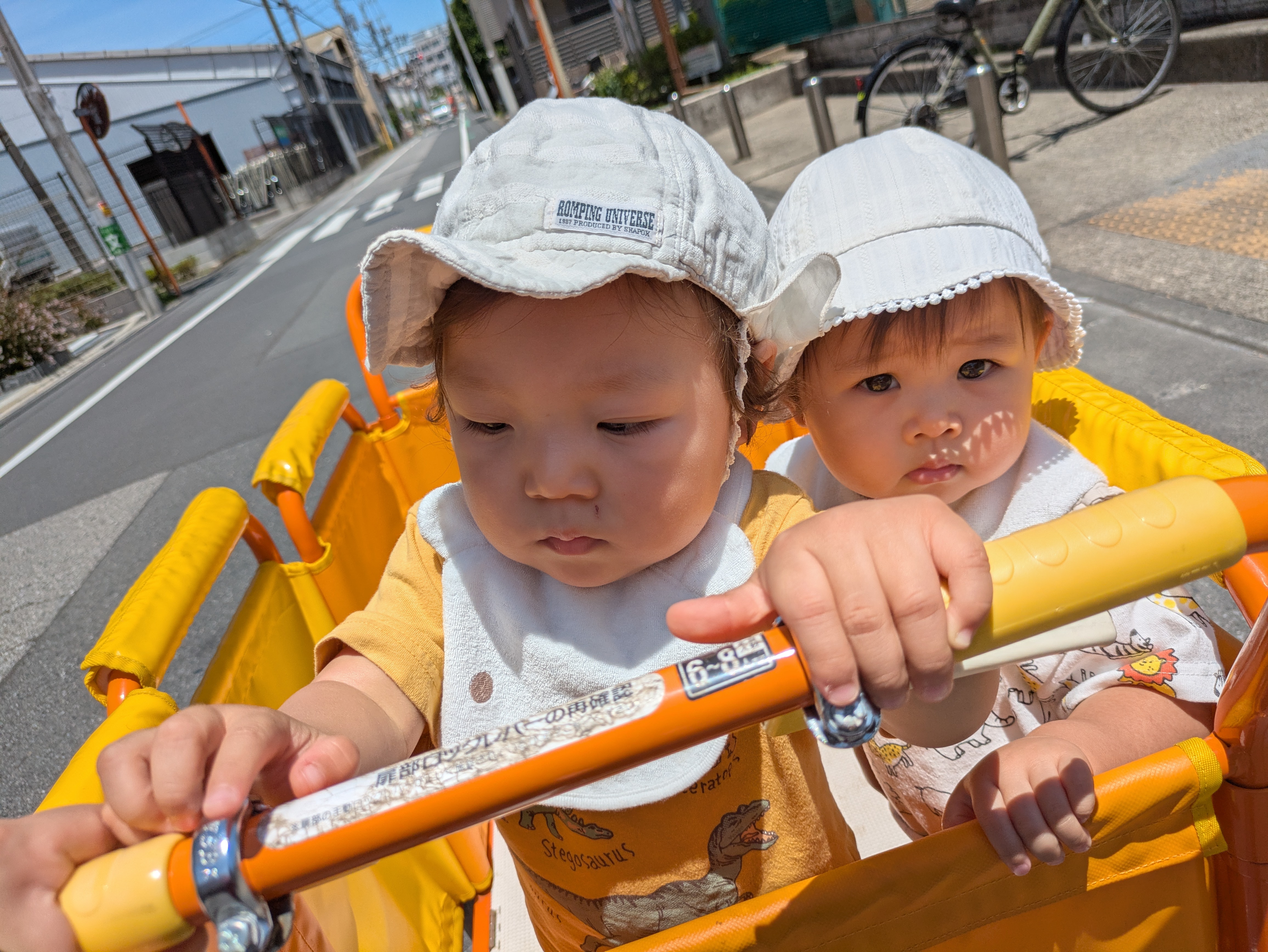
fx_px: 916
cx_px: 634
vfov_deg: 54.9
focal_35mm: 25
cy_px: 476
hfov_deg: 69.4
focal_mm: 5.43
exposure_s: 1/3559
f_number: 1.89
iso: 35
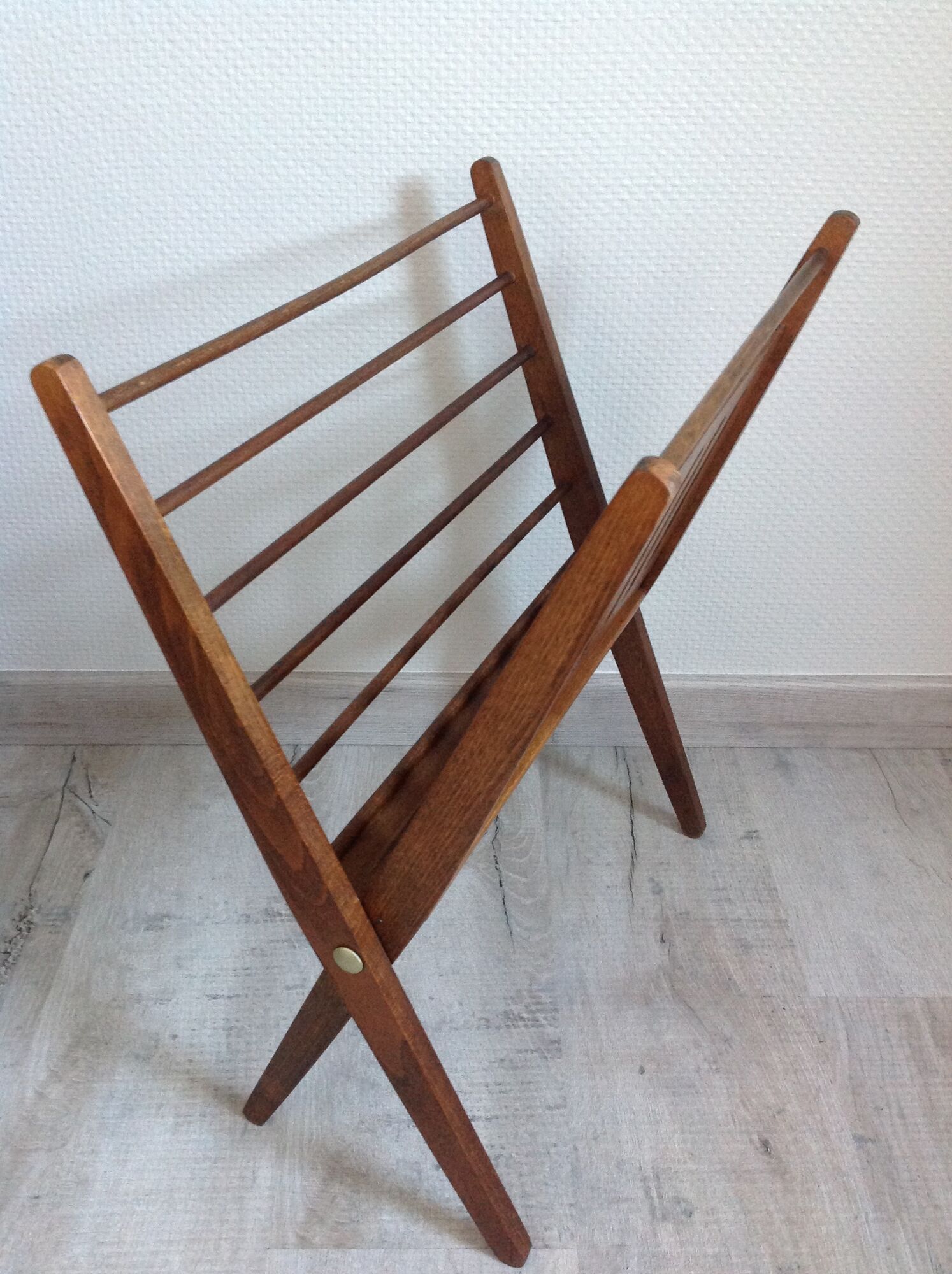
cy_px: 637
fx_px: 1287
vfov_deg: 52.7
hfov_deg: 40.6
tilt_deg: -32.0
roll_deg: +0.8
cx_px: 476
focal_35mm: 35
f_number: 2.4
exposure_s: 1/15
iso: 250
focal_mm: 4.28
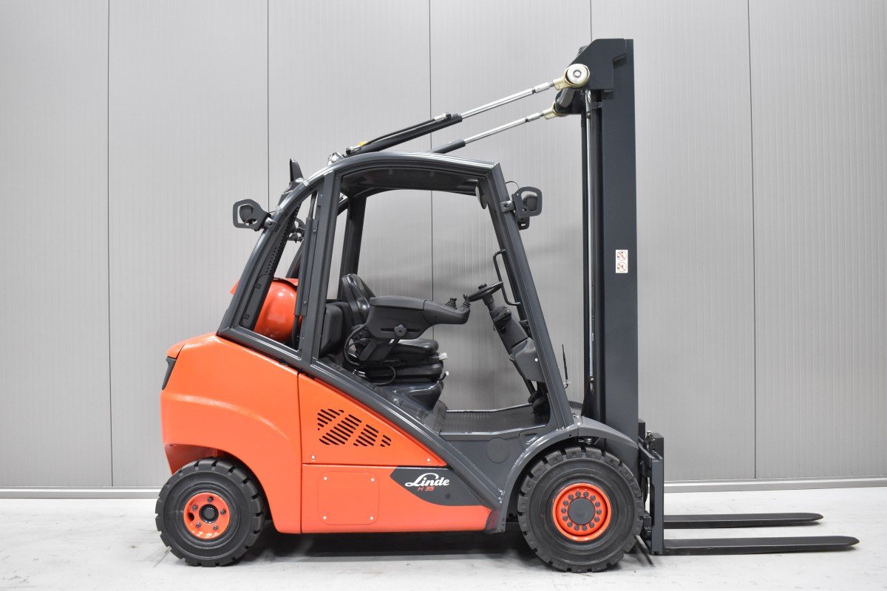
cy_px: 296
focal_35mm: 33
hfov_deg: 57.2
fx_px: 813
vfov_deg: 40.0
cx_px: 444
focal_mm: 22
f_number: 5
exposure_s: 1/20
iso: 1600
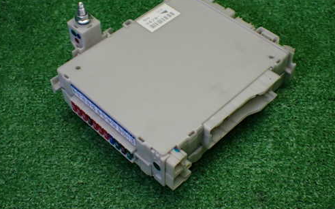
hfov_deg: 38.2
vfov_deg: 24.4
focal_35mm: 53
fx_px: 484
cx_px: 162
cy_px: 94
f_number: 2.8
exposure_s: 1/160
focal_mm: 7.31
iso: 400
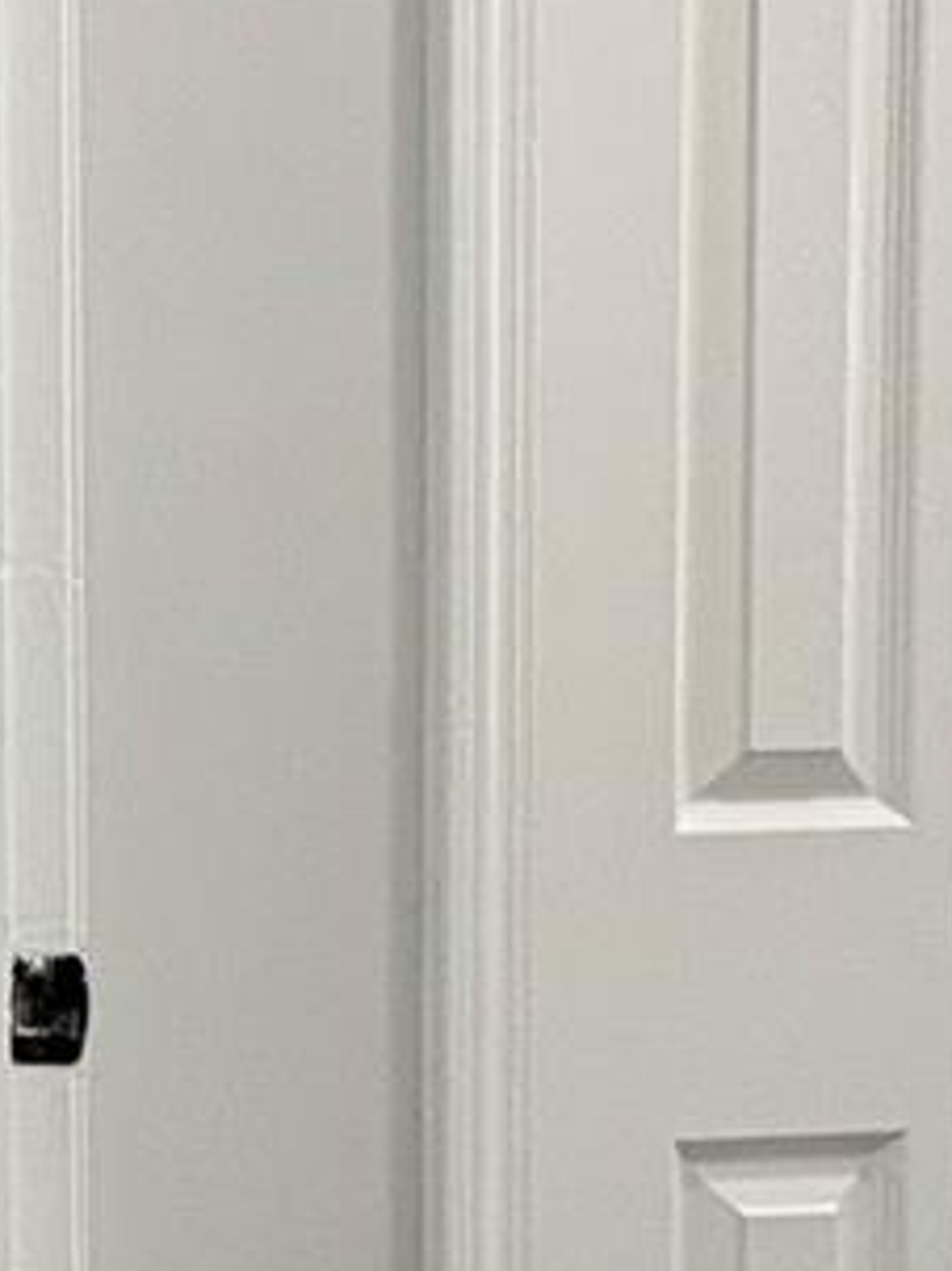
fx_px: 2605
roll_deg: +1.1
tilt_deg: -3.3
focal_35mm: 71
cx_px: -801
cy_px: 713
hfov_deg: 16.8
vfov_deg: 27.4
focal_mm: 2.22
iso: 320
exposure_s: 1/60
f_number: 2.2
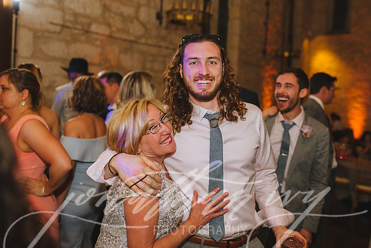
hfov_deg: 48.9
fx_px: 407
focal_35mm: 40
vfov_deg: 33.8
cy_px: 108
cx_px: 209
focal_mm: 35
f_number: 2.5
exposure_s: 1/200
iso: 800
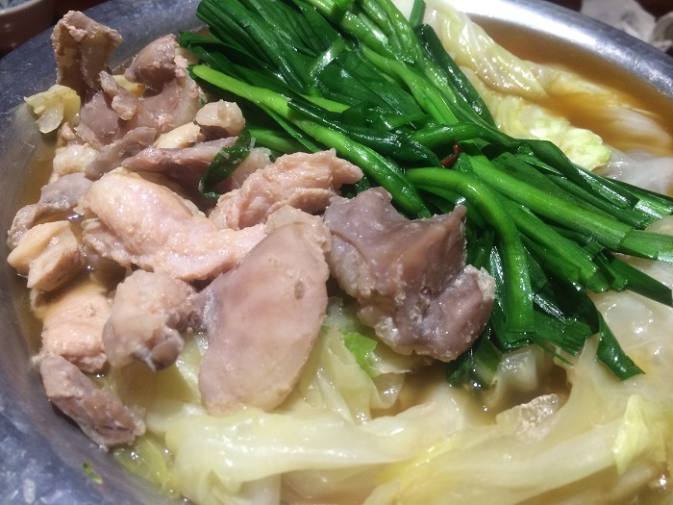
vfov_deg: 48.2
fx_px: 564
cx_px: 336
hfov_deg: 61.7
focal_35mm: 29
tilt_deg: -48.0
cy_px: 252
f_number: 2.2
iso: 100
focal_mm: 4.15
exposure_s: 1/30
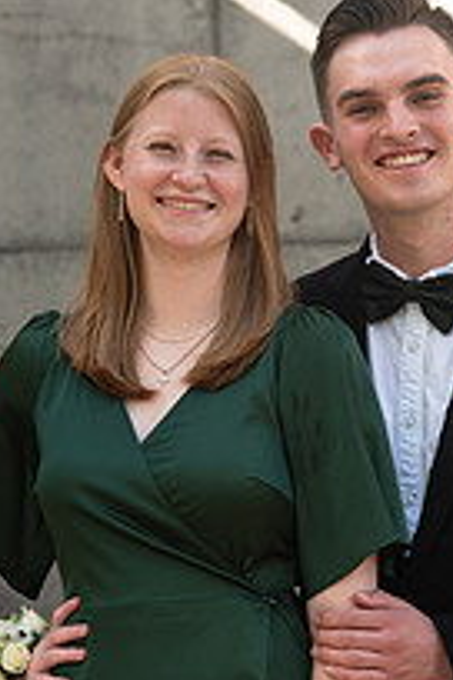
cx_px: 306
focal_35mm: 203
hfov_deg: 6.8
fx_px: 3831
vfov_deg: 10.1
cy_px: 293
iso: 200
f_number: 5
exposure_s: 1/200
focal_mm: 92
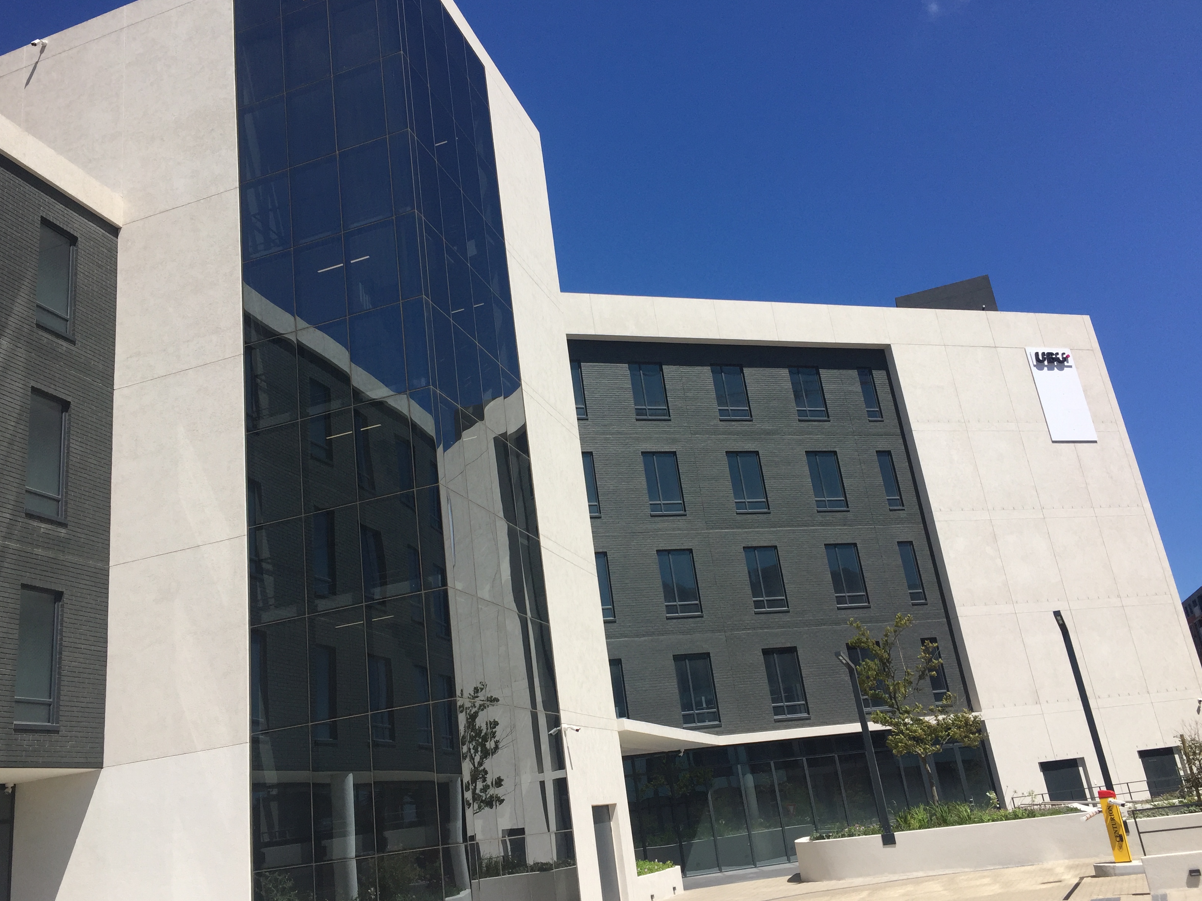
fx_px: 1042
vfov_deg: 46.8
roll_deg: +7.7
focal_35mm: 30
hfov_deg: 60.0
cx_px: 581
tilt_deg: +16.4
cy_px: 457
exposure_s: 1/3300
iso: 32
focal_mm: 4.15
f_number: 2.2
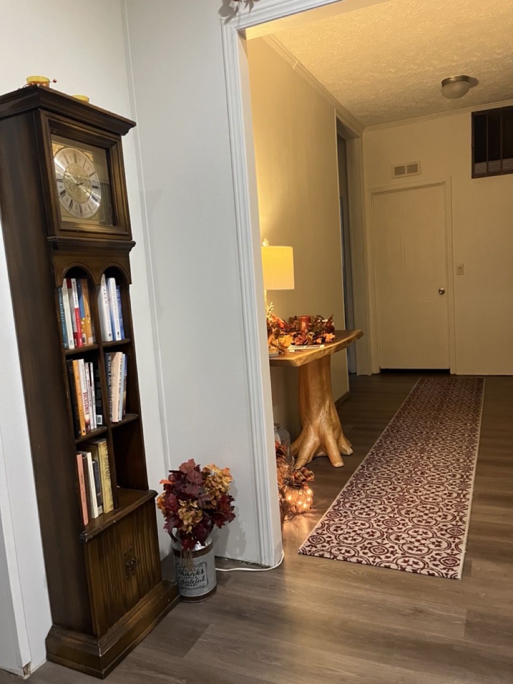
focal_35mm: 26
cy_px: 342
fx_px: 514
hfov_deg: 53.1
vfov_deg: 67.3
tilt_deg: -6.9
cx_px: 256
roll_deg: +4.3
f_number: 1.6
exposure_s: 1/60
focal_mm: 5.1
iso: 500
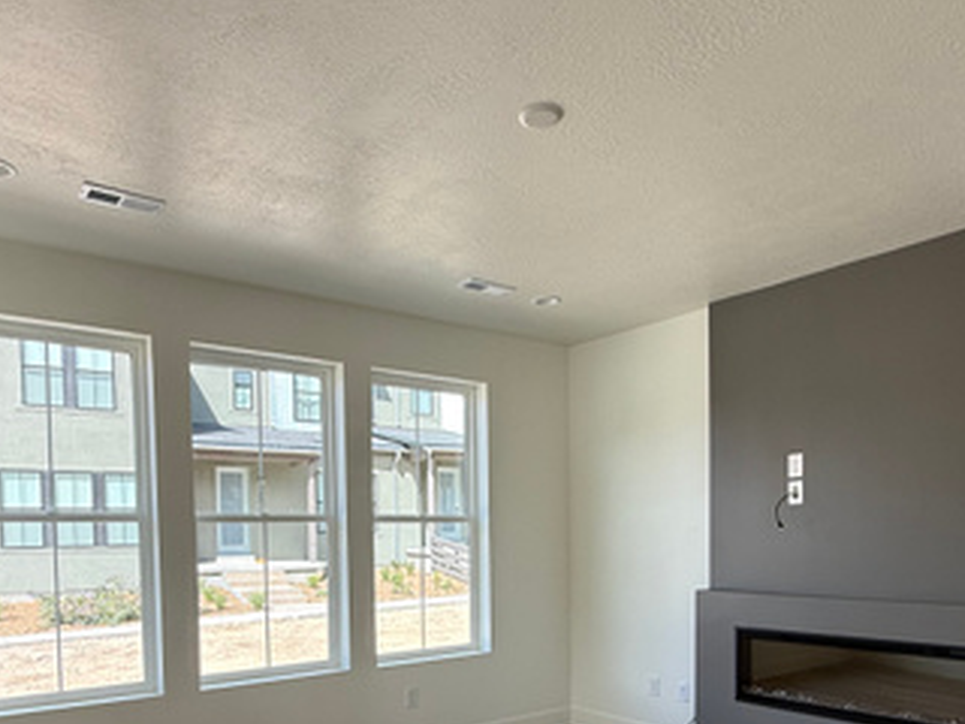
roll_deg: +1.5
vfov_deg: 47.3
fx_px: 781
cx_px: 467
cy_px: 570
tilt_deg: -1.3
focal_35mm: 28
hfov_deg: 63.4
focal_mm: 2.22
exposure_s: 1/134
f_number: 2.2
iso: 64
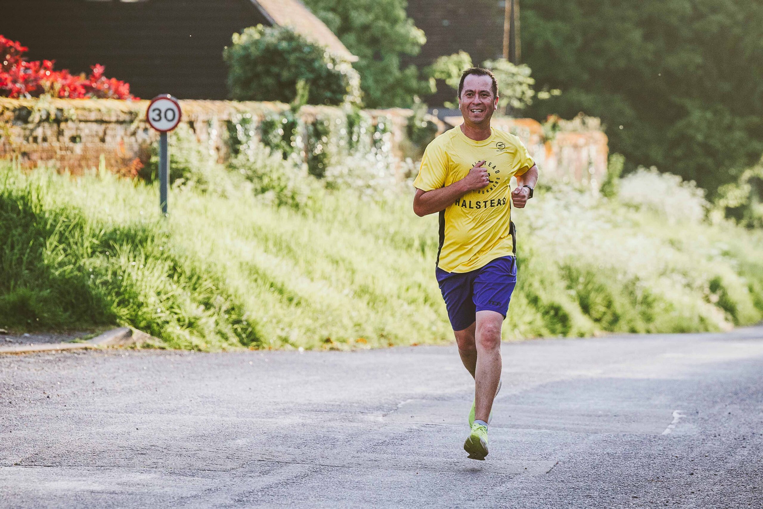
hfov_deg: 10.5
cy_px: 254
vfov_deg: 7.0
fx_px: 4133
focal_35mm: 195
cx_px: 382
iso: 500
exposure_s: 1/2000
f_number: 3.5
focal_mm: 130
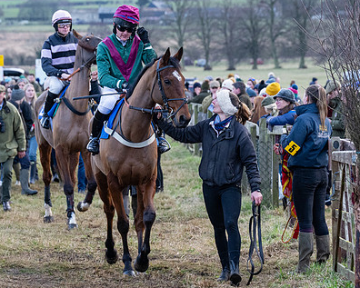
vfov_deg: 6.7
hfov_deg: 8.3
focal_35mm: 232
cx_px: 196
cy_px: 134
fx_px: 2472
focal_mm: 97
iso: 1000
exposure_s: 1/400
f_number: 4
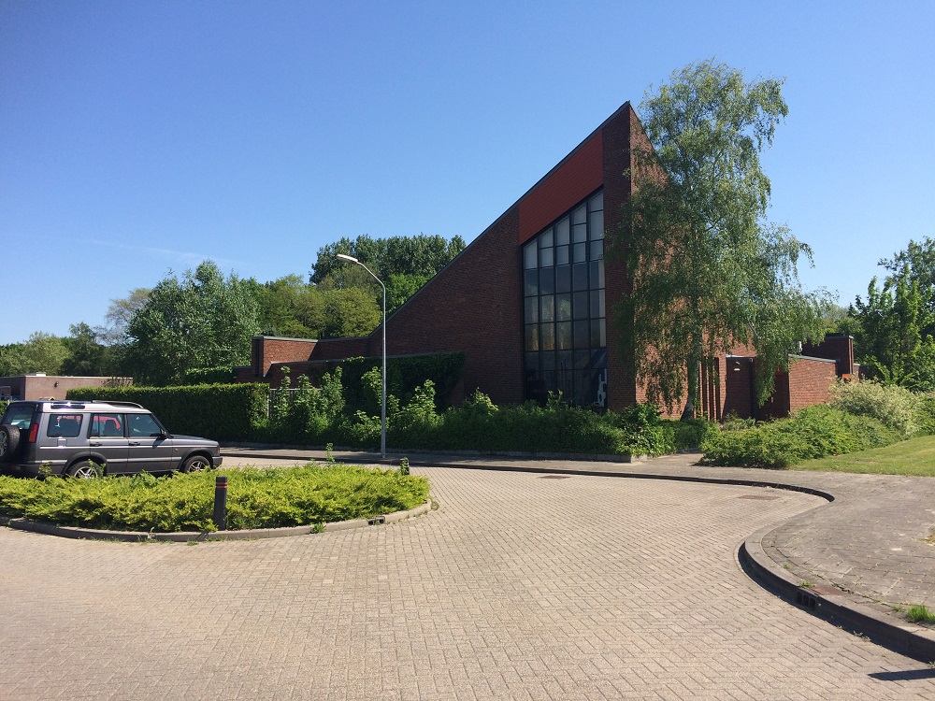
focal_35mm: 29
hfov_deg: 61.7
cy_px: 350
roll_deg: +0.8
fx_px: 783
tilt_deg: +3.7
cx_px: 468
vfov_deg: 48.2
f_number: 2.2
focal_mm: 4.15
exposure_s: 1/1642
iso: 32
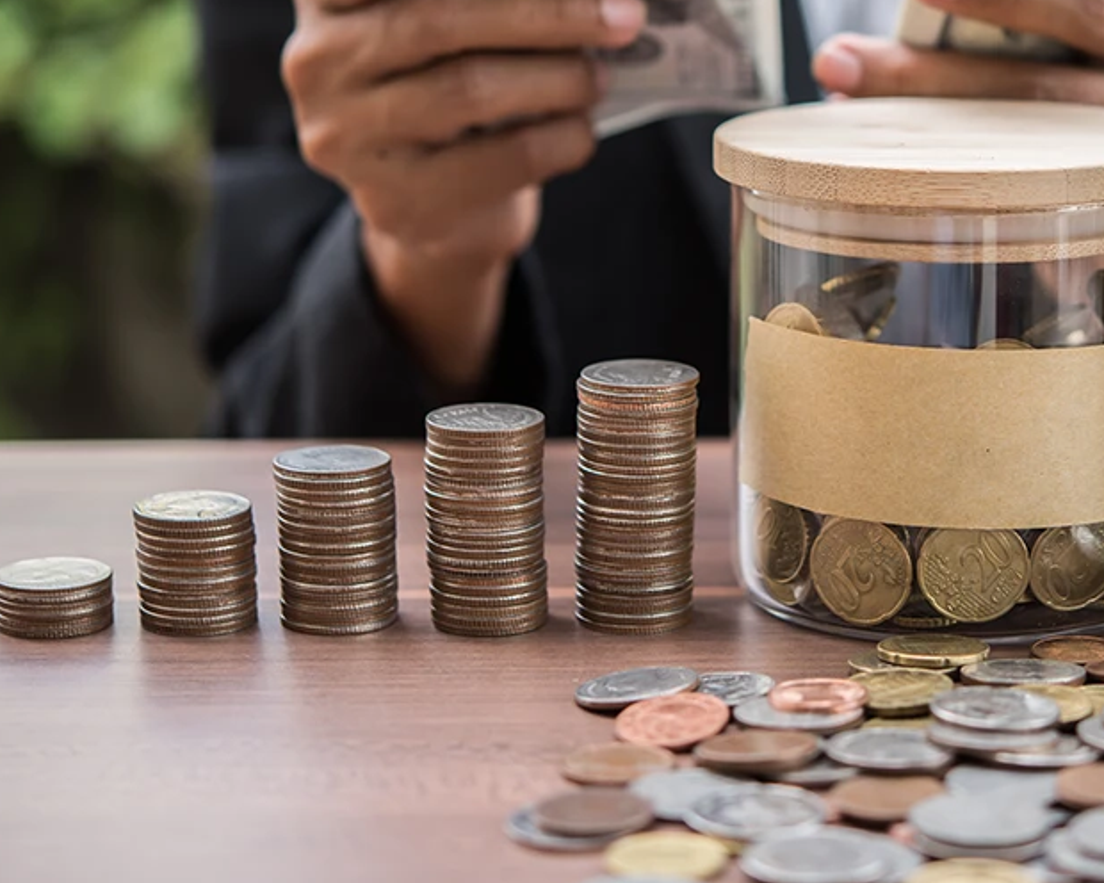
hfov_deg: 17.6
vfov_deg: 14.1
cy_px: 209
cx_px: 757
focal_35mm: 109
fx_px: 3561
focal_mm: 60
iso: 160
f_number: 3
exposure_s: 1/320
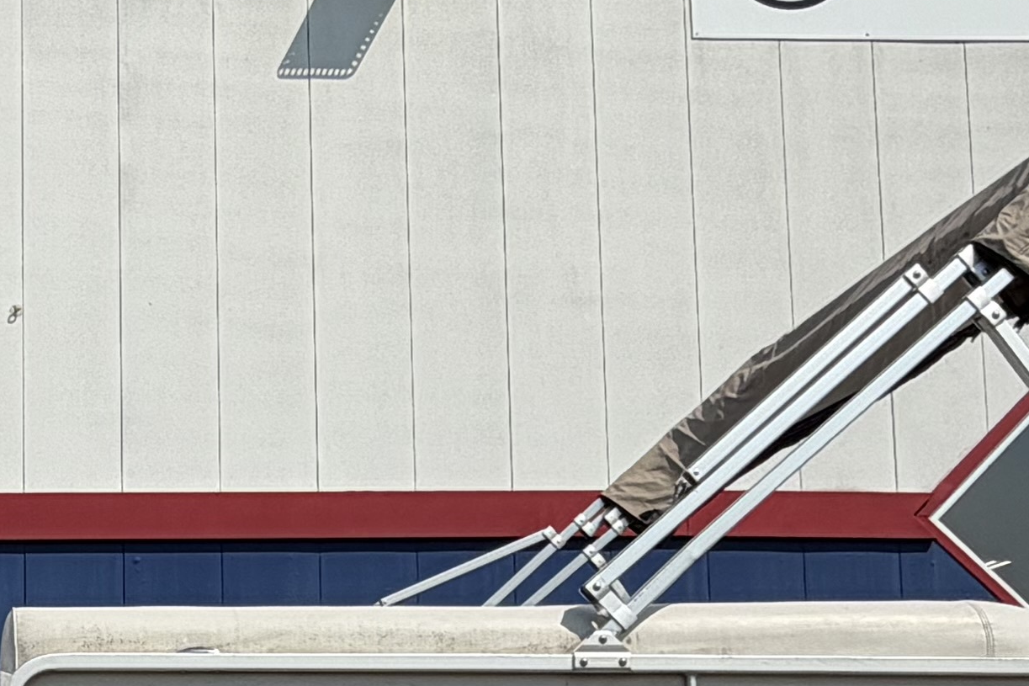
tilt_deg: +6.5
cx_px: 79
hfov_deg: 28.4
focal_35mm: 68
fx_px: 1943
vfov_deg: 19.3
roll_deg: +0.8
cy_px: 726
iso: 20
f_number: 2.2
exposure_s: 1/2237
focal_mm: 2.22
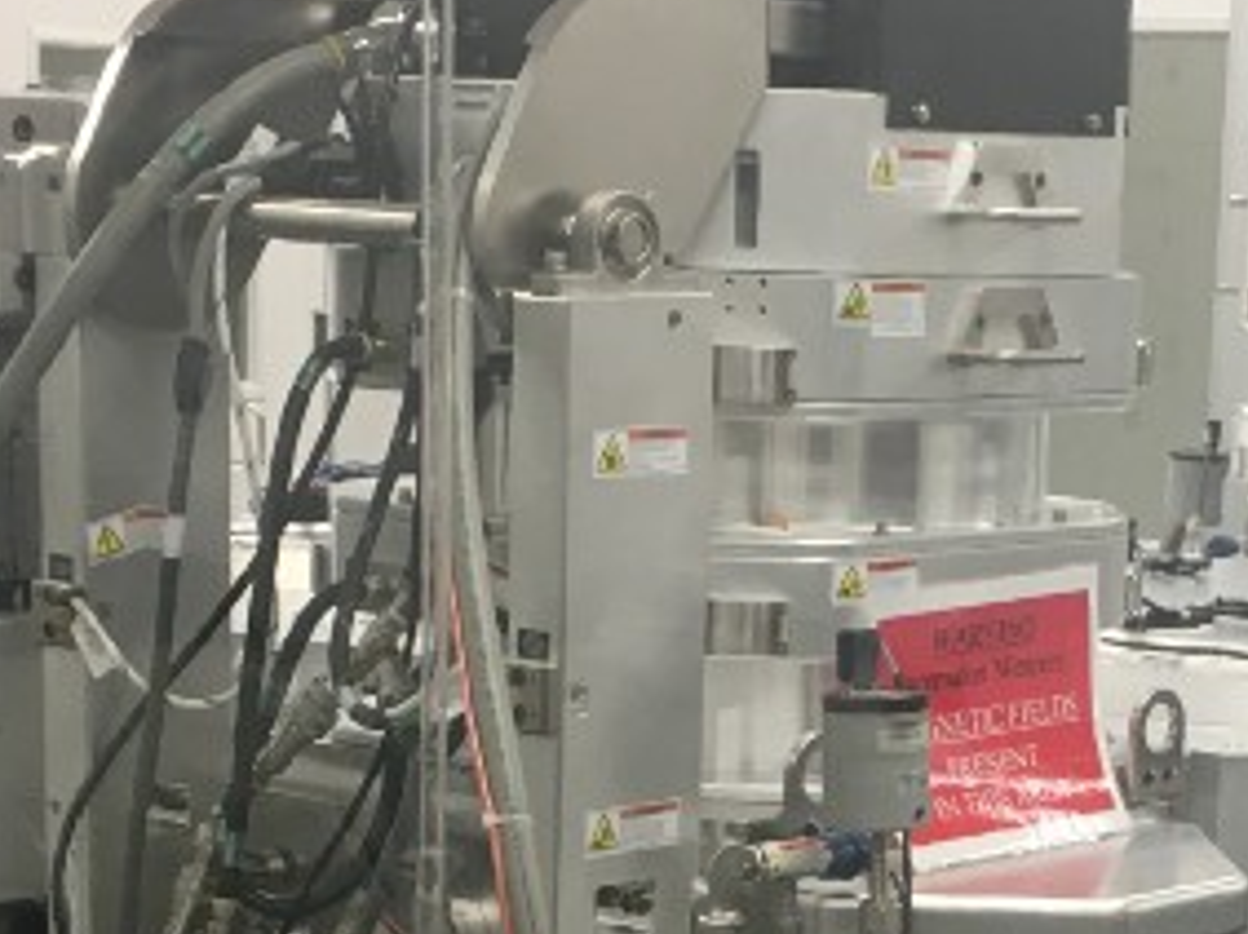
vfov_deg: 14.0
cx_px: 929
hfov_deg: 19.0
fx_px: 3710
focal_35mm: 103
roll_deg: -2.6
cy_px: 1023
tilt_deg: -11.1
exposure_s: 1/30
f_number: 2.2
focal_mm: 4.15
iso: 32
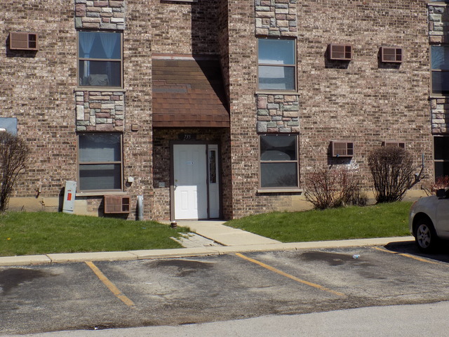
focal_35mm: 59
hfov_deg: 32.7
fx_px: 765
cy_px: 168
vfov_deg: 24.8
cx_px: 224
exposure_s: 1/1000
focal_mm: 10.5
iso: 80
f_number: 4
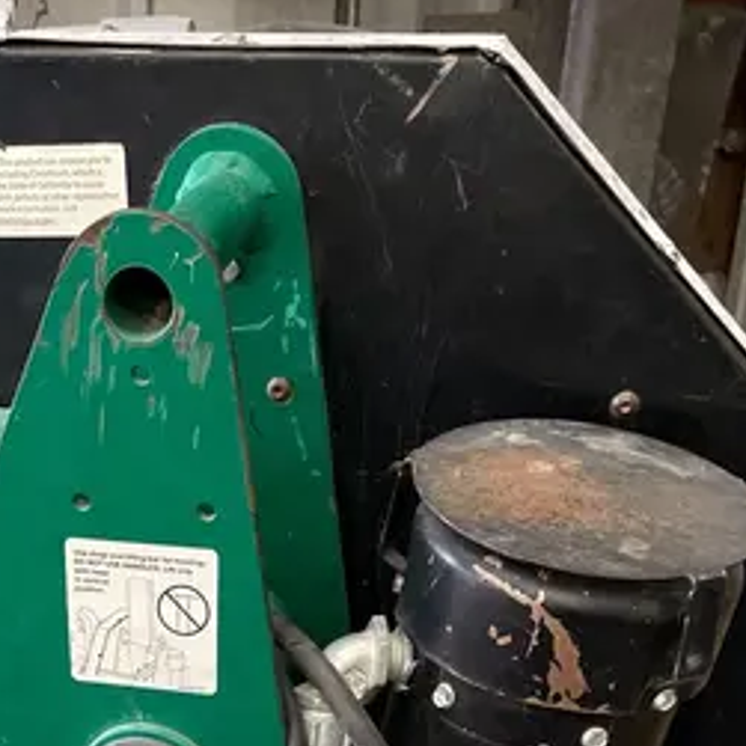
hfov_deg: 25.3
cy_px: 932
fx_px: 1634
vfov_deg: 23.2
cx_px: 140
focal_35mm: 67
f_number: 1.6
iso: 400
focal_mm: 4.2
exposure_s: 1/40
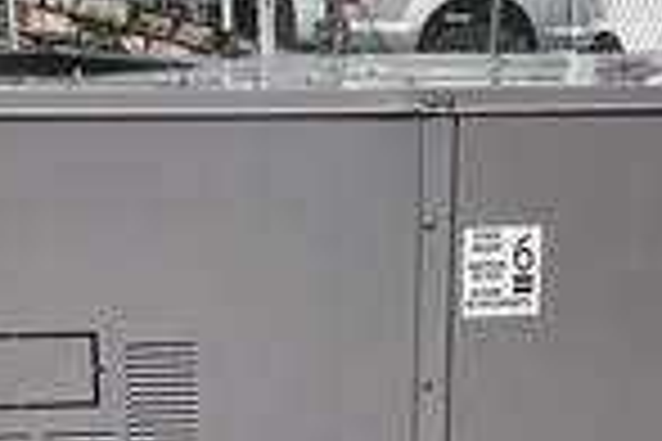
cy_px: 441
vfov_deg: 16.3
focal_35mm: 82
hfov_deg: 24.8
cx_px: 342
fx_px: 1508
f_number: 1.8
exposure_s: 1/2801
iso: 25
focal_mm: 3
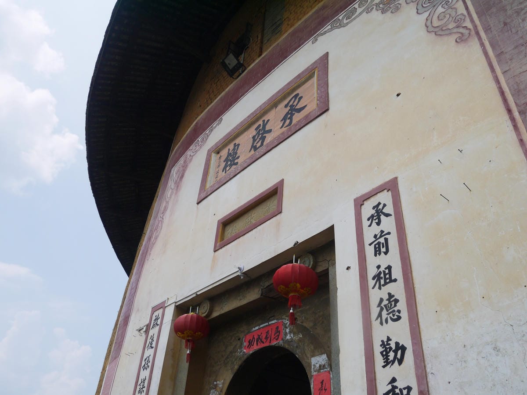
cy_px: 198
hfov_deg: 63.4
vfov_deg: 49.7
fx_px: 426
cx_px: 264
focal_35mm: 28
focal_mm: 14
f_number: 9
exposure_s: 1/800
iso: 160
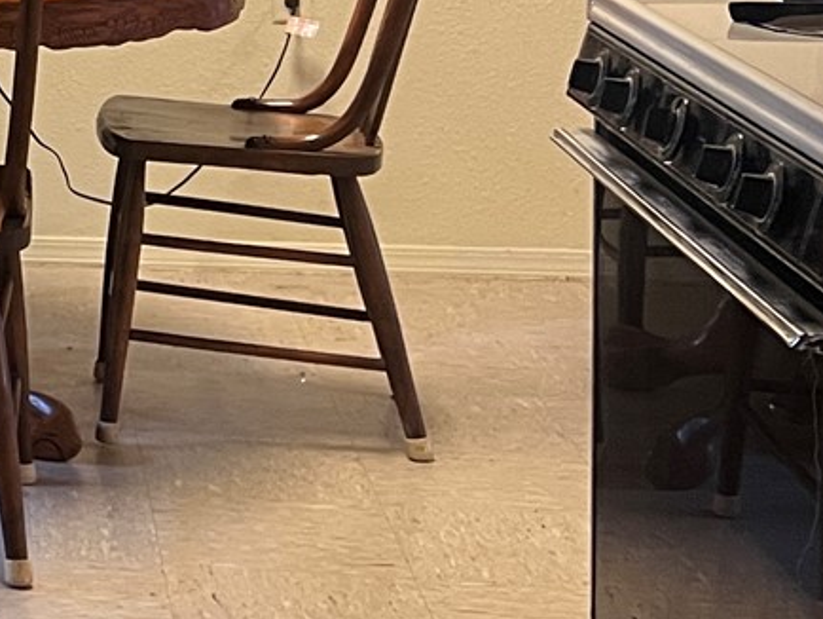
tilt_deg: -6.8
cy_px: -139
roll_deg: +1.5
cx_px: -878
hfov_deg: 14.1
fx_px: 2736
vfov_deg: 12.6
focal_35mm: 115
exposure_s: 1/60
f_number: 1.5
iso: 125
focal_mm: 5.7
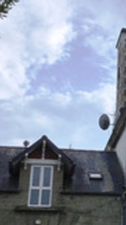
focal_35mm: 92
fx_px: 547
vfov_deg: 23.2
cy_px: 117
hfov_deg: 12.5
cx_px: 190
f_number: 2.4
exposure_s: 1/1431
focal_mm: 3.3
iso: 25
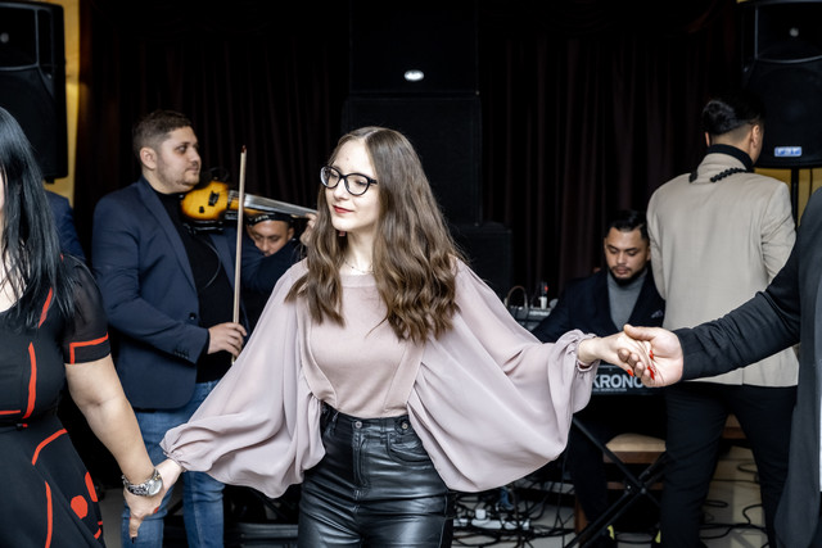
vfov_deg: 24.6
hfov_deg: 36.2
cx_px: 411
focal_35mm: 55
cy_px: 274
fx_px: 1256
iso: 800
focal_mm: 36.5
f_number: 2.8
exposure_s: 1/160
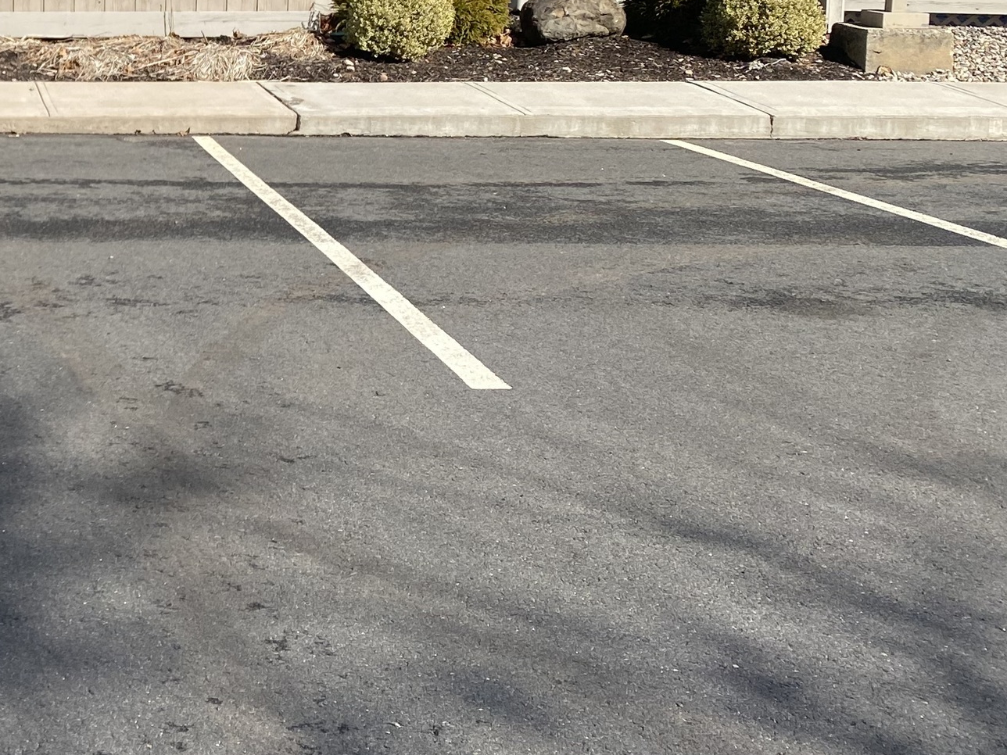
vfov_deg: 23.1
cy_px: 90
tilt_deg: -8.3
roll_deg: +0.4
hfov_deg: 28.8
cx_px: -44
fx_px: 1804
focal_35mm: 62
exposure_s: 1/2625
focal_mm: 4.25
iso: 32
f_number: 1.8
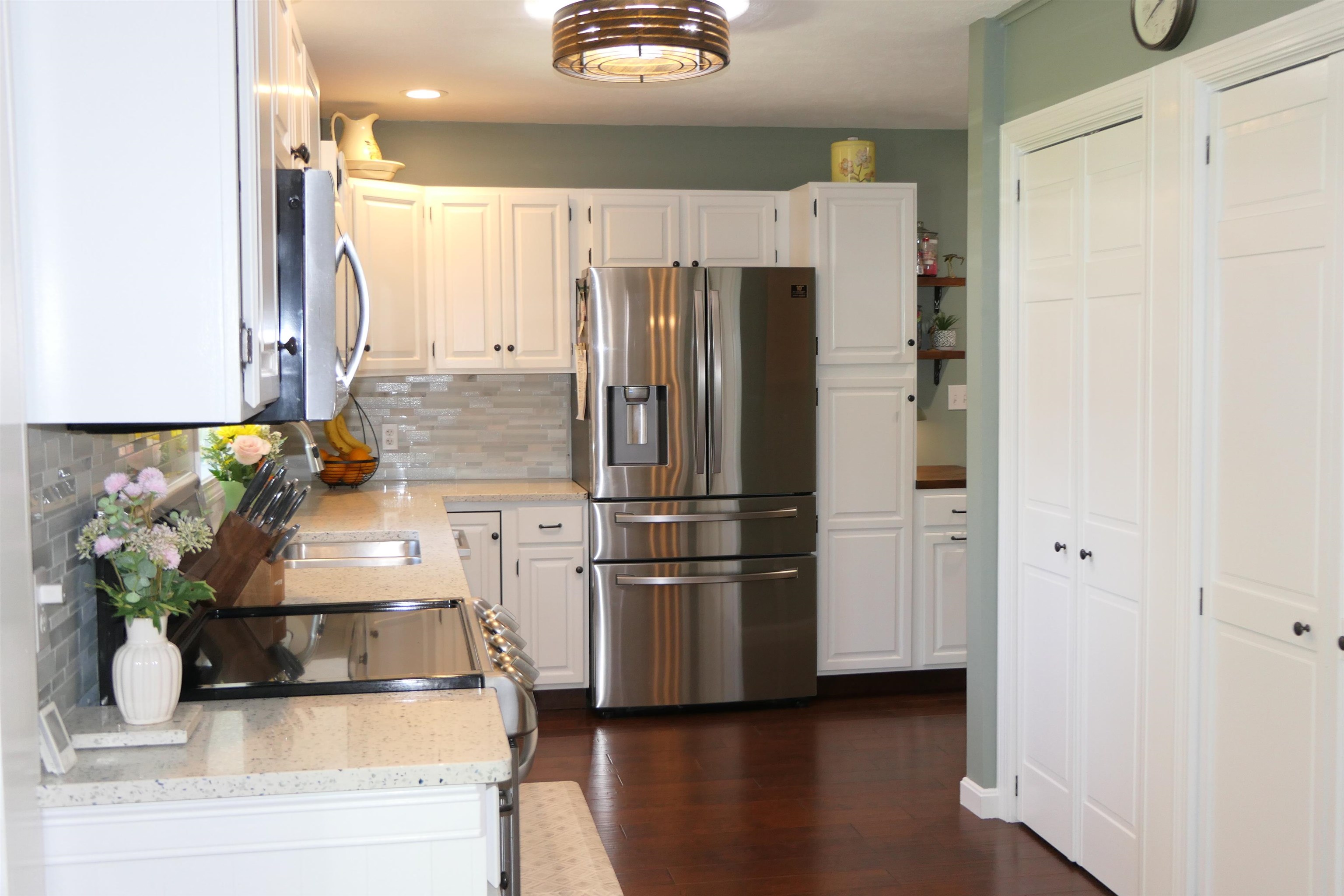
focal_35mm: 36
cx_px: 672
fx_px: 1344
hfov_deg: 53.1
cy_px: 448
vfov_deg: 36.9
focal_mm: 13.2
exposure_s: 1/60
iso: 500
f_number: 3.3
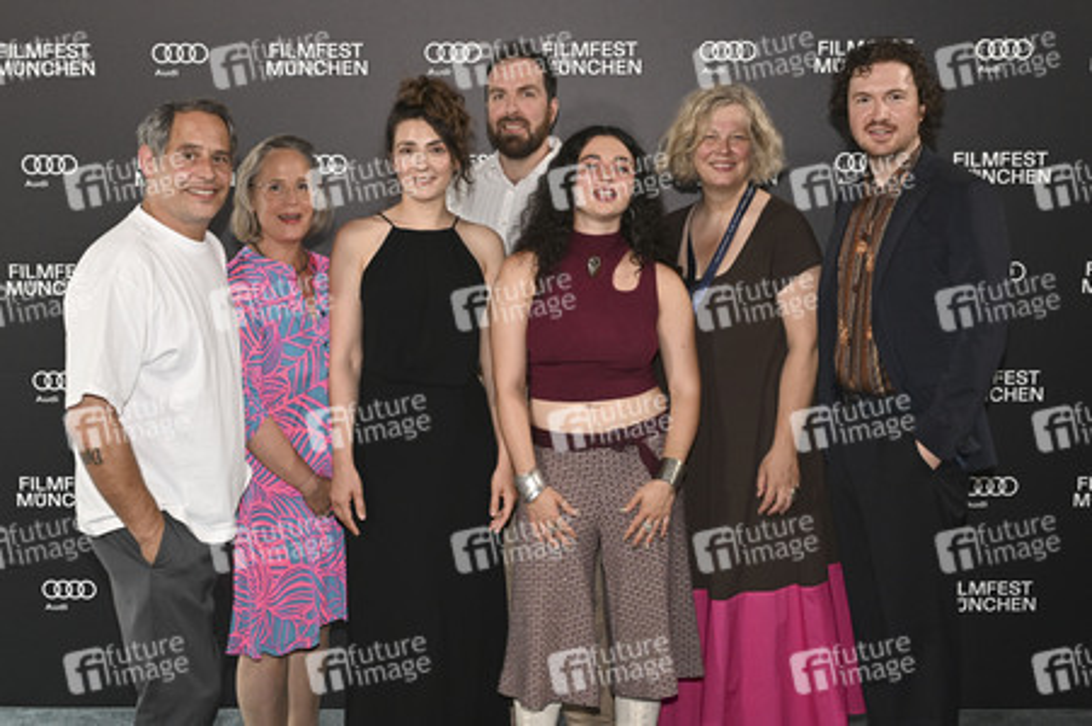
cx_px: 546
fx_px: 970
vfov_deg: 41.1
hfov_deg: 58.8
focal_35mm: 32
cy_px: 363
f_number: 5.6
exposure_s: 1/160
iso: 1600
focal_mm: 32
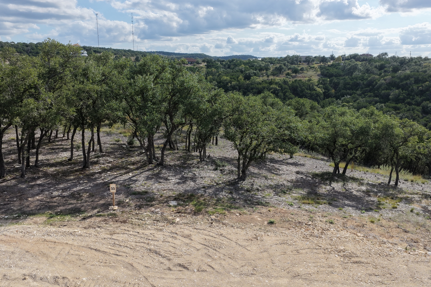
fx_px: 347
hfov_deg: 63.7
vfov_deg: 45.0
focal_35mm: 29
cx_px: 218
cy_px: 143
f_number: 2.8
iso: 400
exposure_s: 1/3200
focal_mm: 14.45
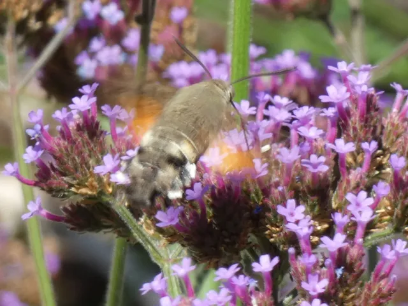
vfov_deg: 4.4
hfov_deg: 5.8
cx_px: 204
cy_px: 153
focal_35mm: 339
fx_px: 3996
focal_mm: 60.8
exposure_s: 1/100
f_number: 5.6
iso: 80
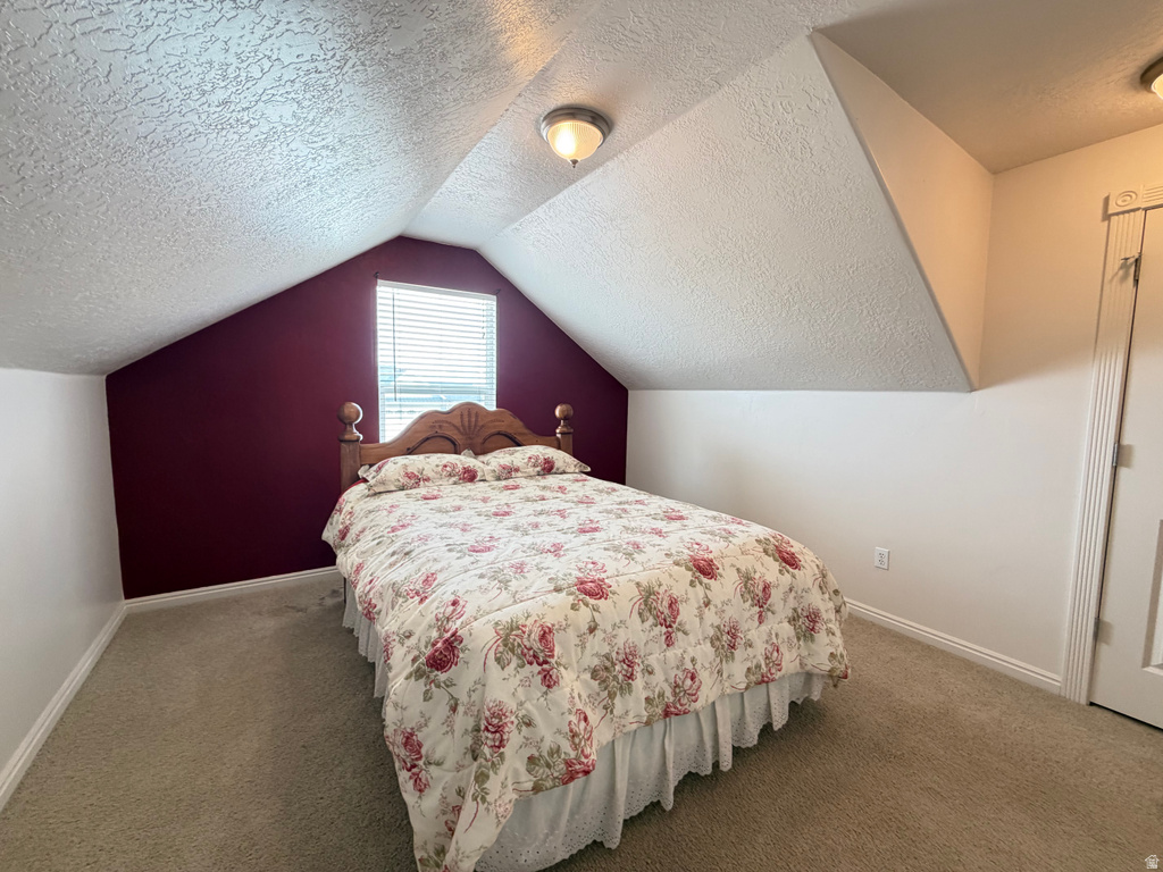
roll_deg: -1.0
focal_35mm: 14
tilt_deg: -4.3
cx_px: 582
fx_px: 470
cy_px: 436
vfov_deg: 85.7
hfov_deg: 102.1
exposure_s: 1/60
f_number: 2.2
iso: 200
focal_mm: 2.22
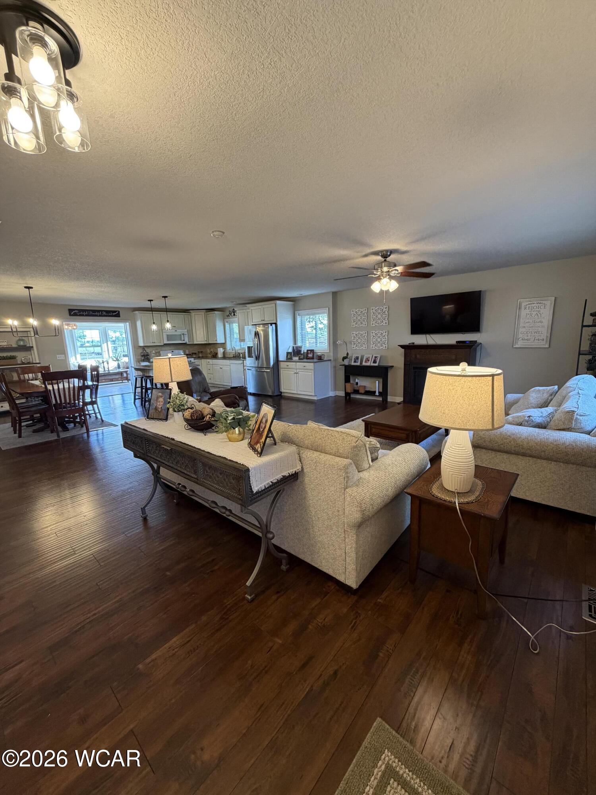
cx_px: 298
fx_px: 321
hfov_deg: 85.7
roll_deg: +2.5
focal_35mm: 14
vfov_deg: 102.1
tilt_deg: -10.3
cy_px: 398
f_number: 2.2
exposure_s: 1/60
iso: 320
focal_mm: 2.22
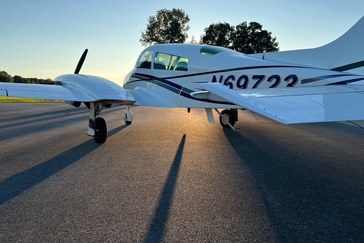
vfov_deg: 46.3
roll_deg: +0.7
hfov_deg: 65.5
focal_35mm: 28
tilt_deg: -2.4
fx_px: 283
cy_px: 104
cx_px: 188
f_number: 1.5
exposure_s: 1/2457
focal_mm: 5.7
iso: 50
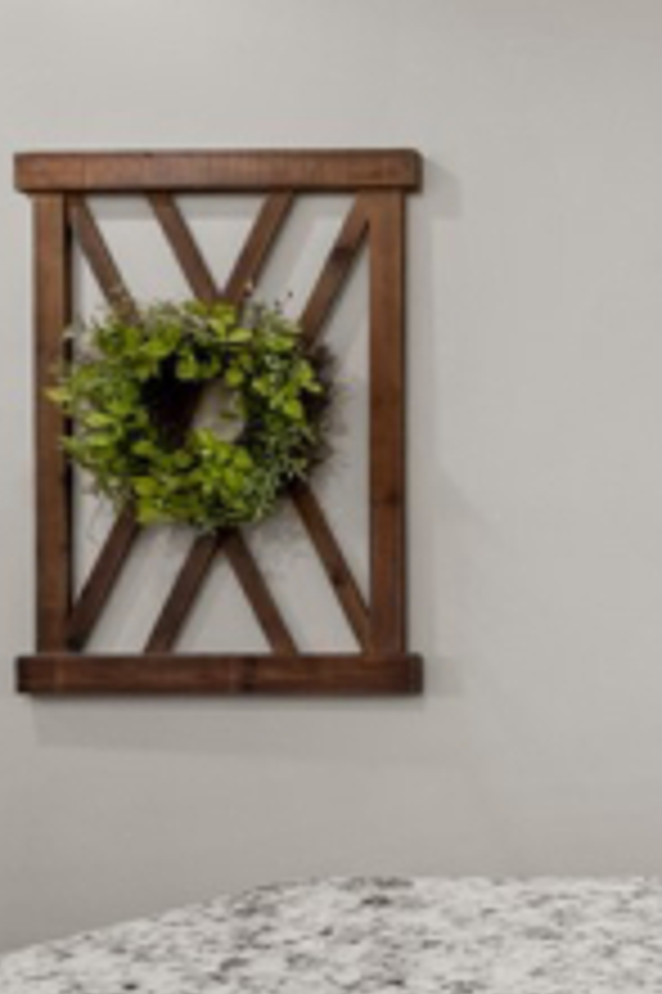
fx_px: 1409
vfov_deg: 38.6
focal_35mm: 51
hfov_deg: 19.0
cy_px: 639
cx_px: 1247
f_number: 11
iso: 400
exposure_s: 1/2
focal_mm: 10
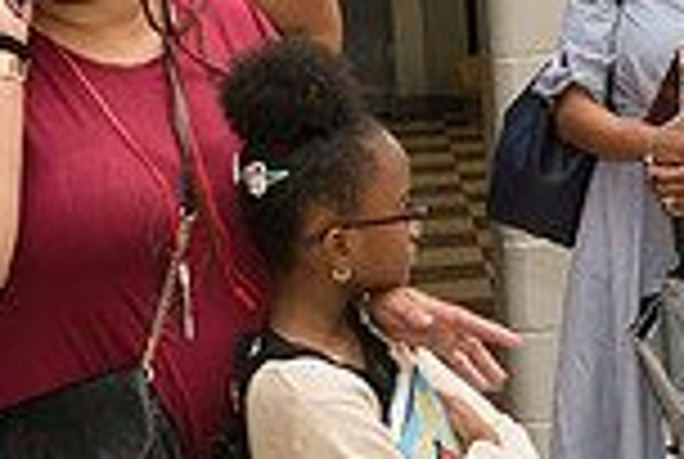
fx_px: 2323
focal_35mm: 122
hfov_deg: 16.3
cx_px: 747
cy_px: 38
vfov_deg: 11.2
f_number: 4
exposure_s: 1/500
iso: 640
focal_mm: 32
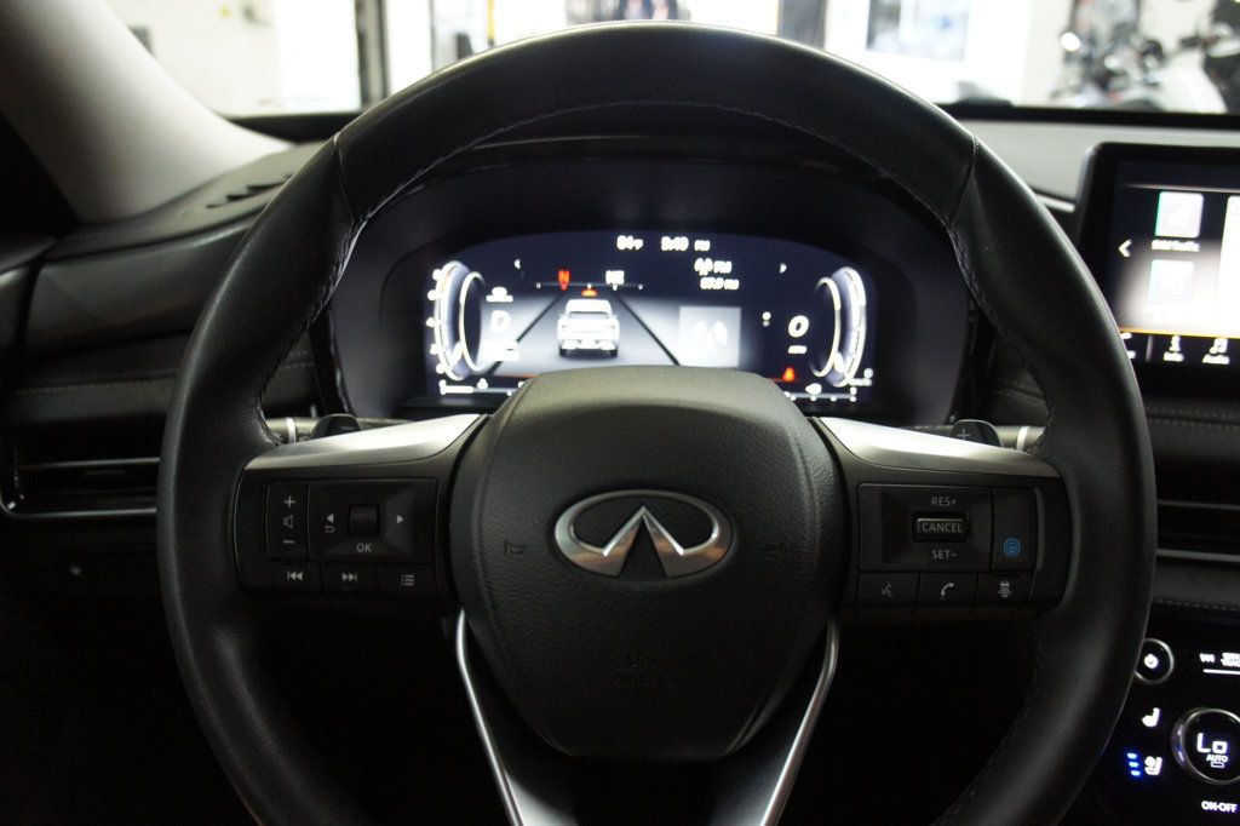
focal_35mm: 27
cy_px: 413
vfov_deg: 47.9
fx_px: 930
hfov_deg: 67.4
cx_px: 620
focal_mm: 18
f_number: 3.5
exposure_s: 1/30
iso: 800
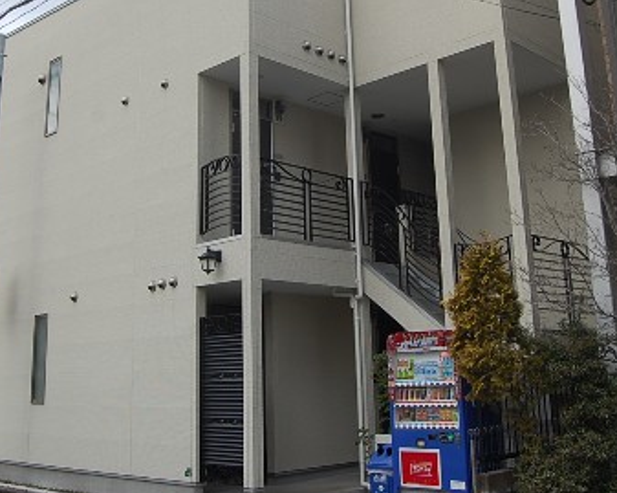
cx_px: 304
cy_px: 167
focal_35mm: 43
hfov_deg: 42.9
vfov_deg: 34.5
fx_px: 785
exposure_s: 1/160
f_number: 6.3
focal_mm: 18
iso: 200
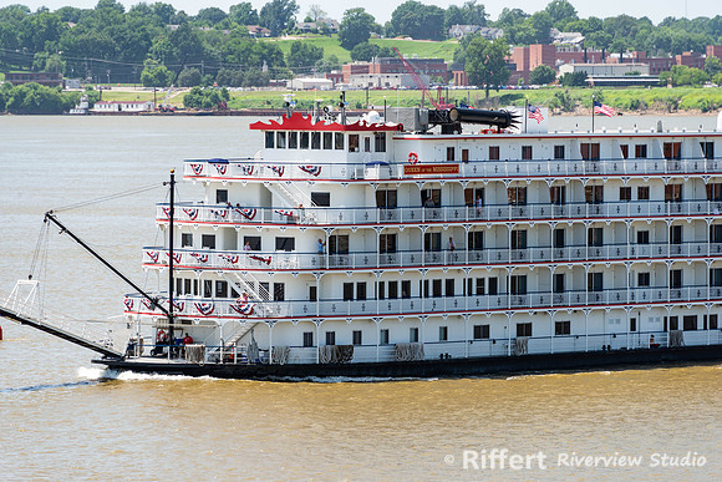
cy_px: 241
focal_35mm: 250
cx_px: 361
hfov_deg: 8.2
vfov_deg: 5.5
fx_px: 5015
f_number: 8
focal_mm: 250
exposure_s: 1/250
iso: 125
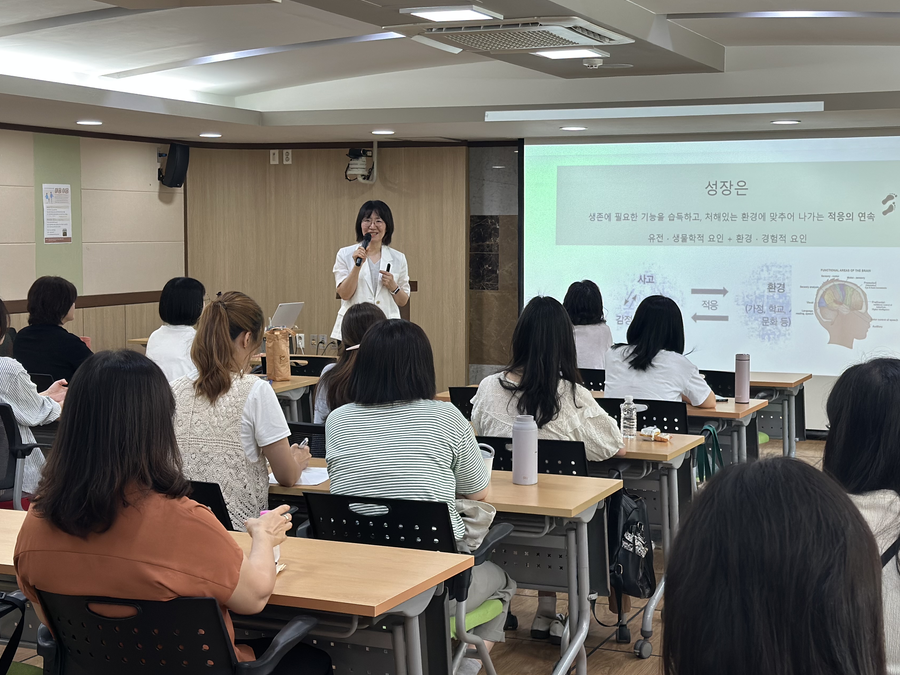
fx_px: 1482
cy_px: 311
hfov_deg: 33.8
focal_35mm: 57
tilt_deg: -3.6
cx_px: 486
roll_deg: -0.1
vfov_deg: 25.7
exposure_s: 1/120
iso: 125
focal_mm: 6.86
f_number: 1.78
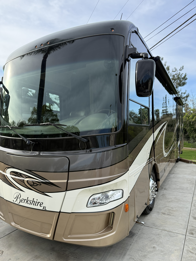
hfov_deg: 56.8
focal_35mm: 24
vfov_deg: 71.6
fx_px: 181
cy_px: 130
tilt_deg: +0.1
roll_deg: +0.5
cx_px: 98
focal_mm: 6.76
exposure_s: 1/1727
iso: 100
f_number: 1.78
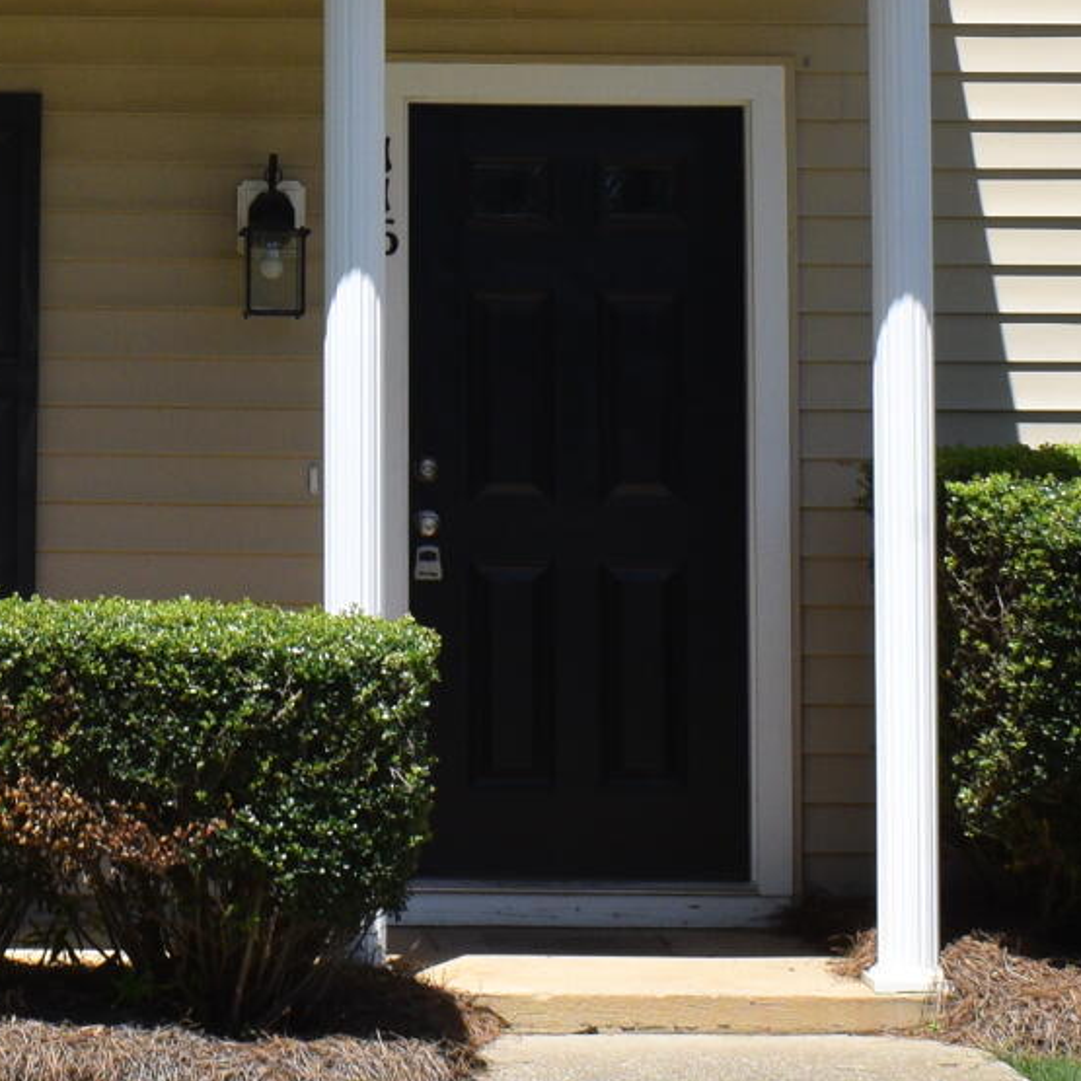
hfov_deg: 13.8
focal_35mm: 124
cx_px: -68
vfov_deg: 13.7
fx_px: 4381
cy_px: -132
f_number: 10
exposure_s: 1/400
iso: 200
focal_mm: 18
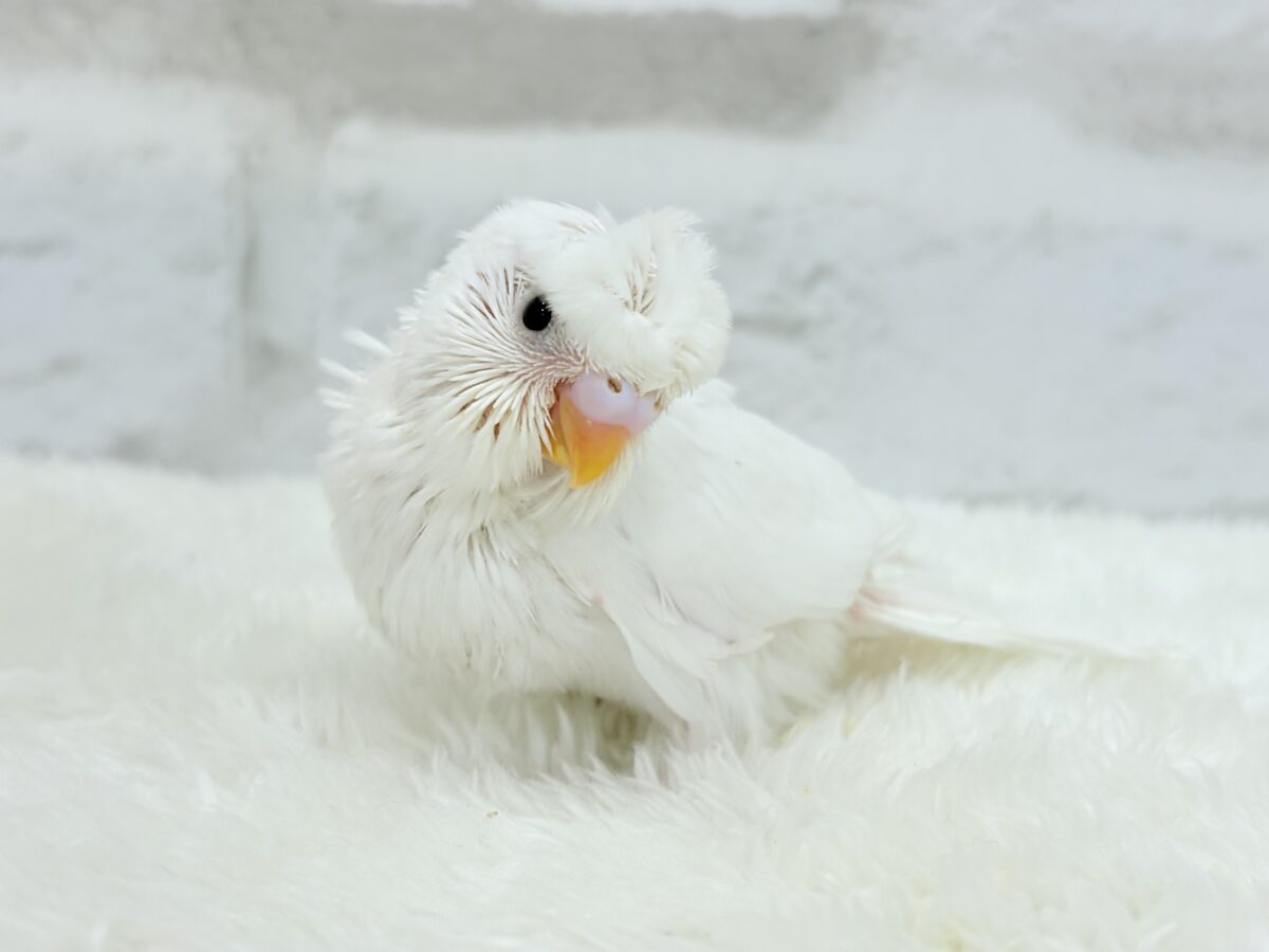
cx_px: 634
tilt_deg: -10.8
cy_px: 476
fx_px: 1906
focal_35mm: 52
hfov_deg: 36.8
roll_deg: -2.4
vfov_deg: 28.0
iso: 50
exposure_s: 1/100
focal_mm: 5.96
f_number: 1.6
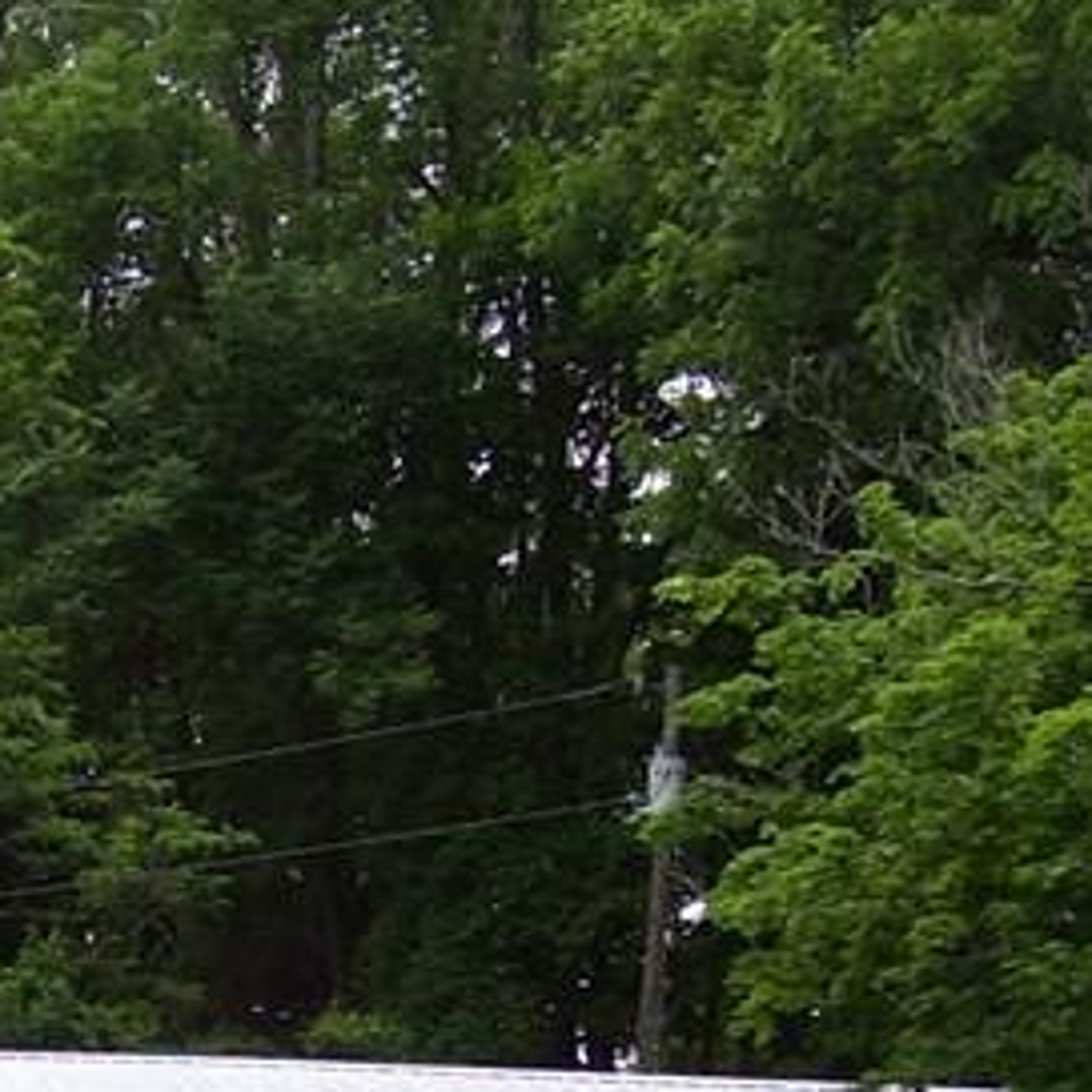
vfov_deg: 13.9
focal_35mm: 120
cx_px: -16
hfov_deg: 14.3
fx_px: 4283
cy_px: 1449
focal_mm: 6
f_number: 2.7
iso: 80
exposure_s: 1/500
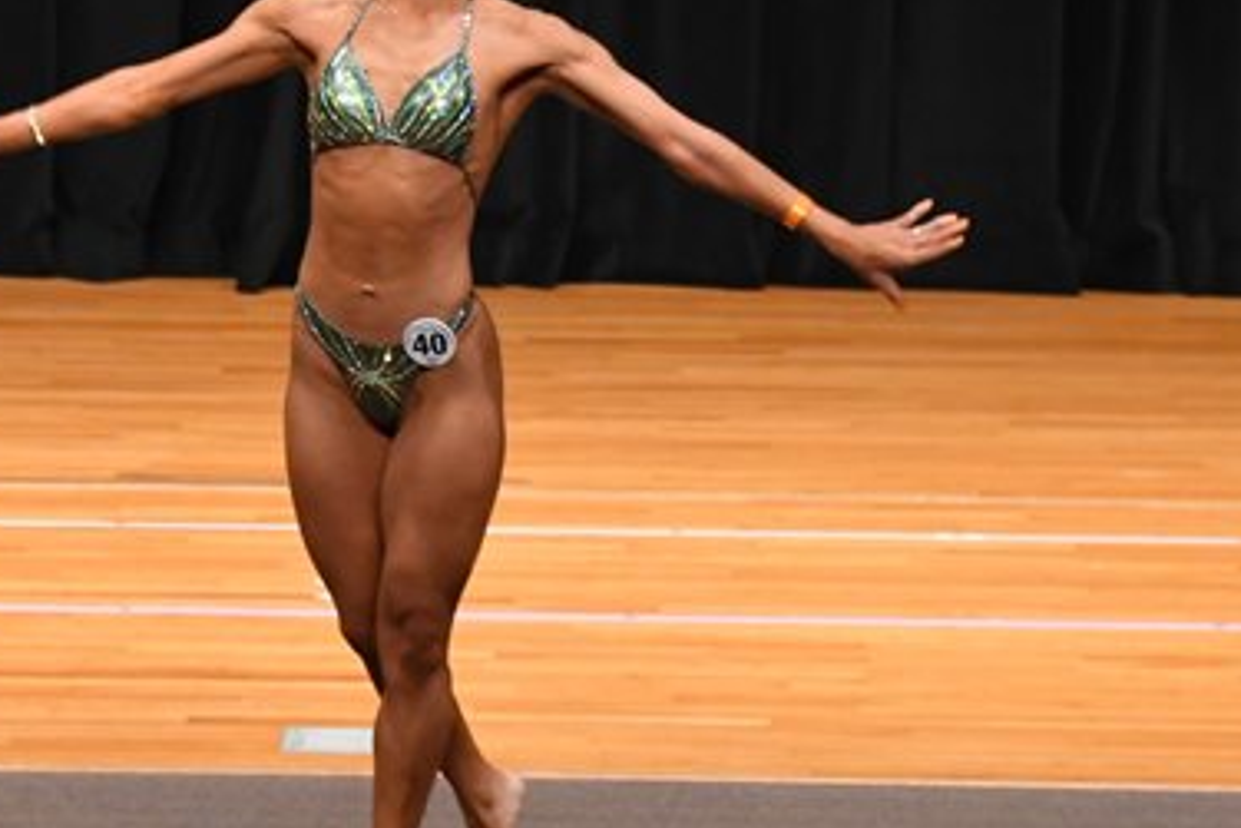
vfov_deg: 3.6
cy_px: 338
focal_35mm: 378
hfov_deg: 5.4
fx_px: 13029
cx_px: 280
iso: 4000
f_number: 5.6
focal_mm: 122
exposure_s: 1/400
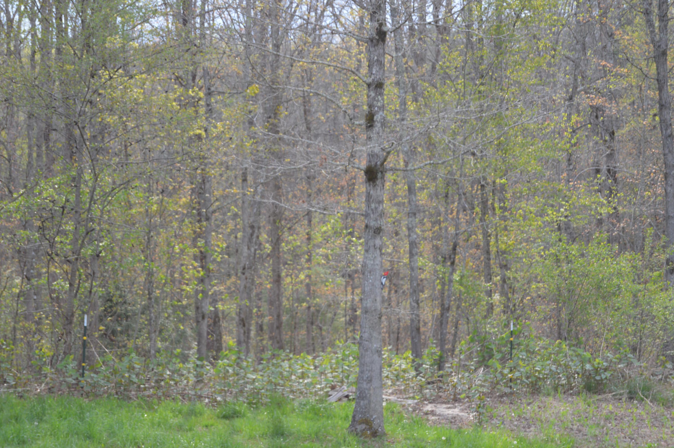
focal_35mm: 82
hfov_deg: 24.6
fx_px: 1543
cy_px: 224
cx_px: 337
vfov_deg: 16.5
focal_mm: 55
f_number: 5.6
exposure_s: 1/125
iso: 140
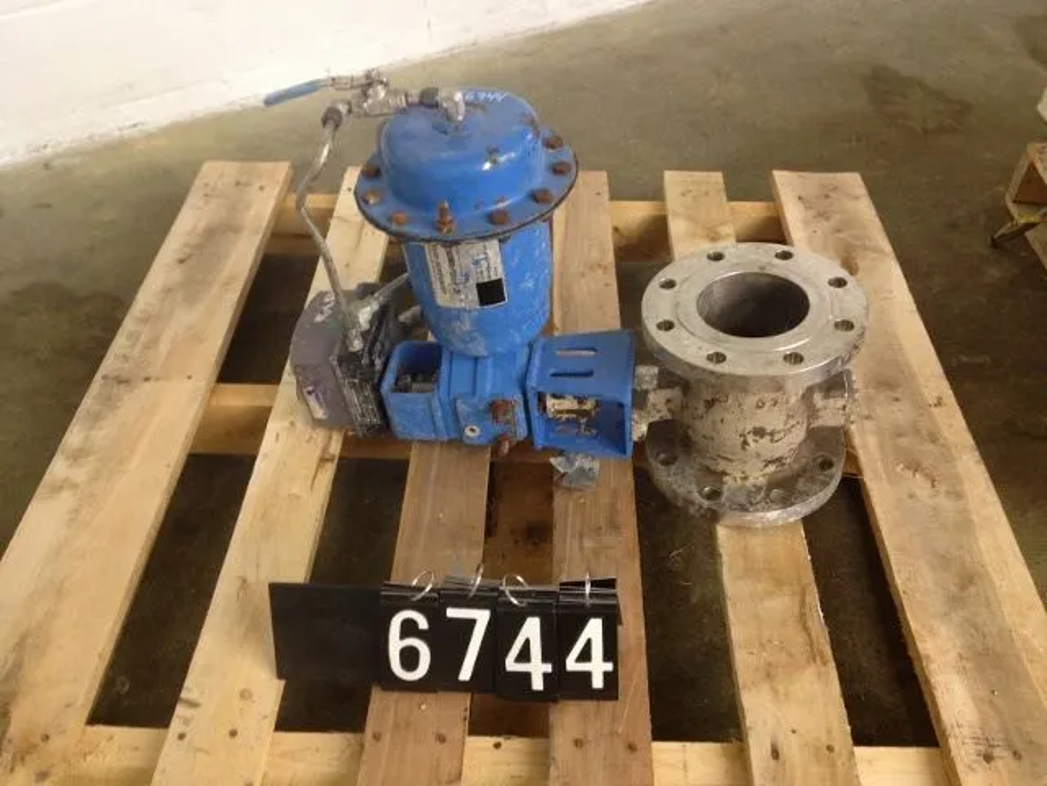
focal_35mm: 35
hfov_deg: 52.6
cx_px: 524
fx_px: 1059
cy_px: 393
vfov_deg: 40.7
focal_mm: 4.28
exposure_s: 1/20
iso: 250
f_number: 2.4
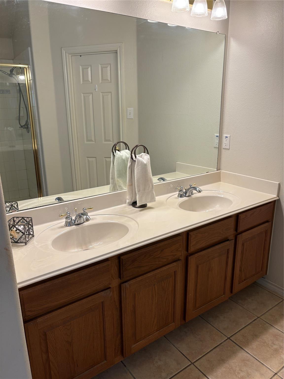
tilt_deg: -14.8
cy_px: 190
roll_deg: +1.1
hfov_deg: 53.1
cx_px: 142
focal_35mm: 26
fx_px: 284
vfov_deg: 67.3
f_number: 1.6
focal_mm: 5.96
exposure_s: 1/120
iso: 64
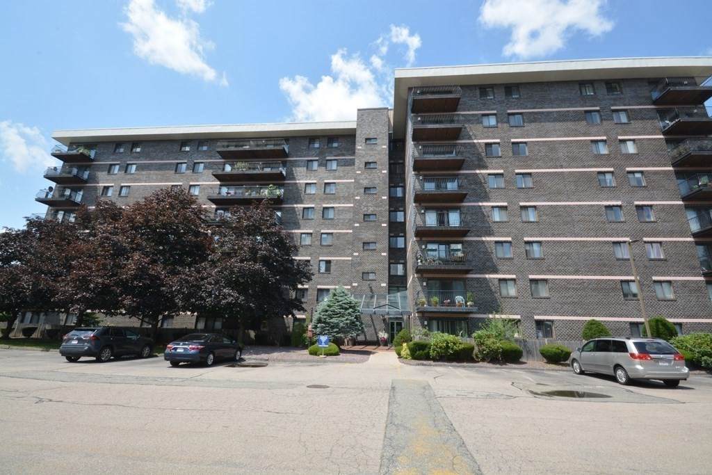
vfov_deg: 77.3
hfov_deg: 100.4
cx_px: 356
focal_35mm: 15
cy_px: 238
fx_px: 297
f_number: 20
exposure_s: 1/25
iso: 100
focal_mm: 10
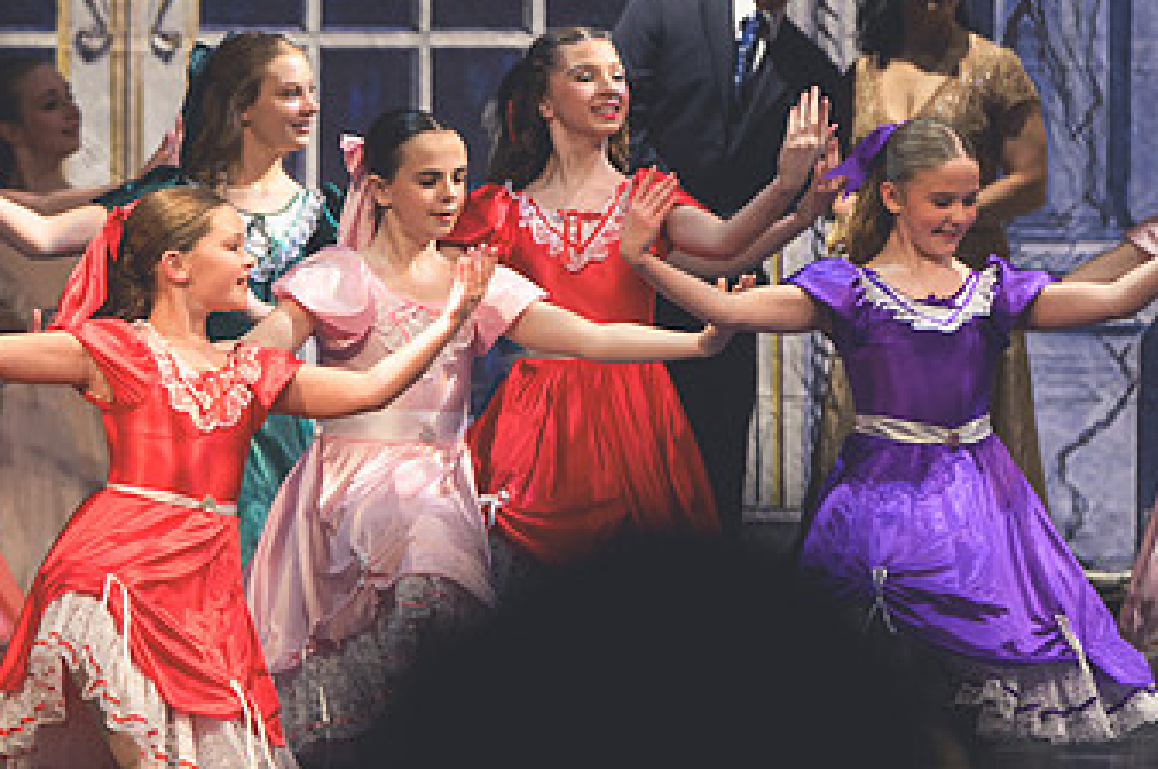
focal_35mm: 517
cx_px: 206
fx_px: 16614
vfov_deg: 2.7
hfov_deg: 4.0
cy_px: 254
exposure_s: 1/400
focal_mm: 200
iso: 1000
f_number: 2.8
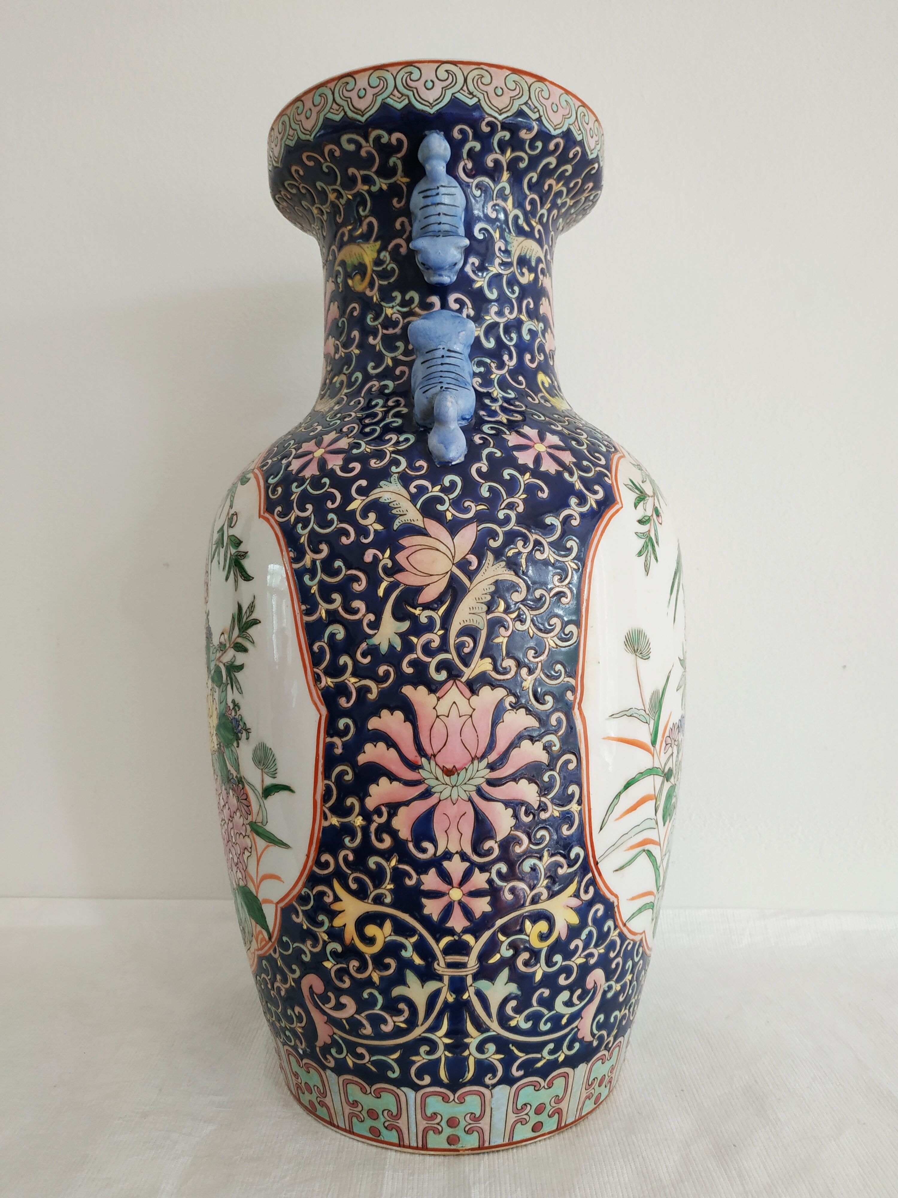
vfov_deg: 71.6
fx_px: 830
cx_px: 449
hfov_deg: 56.8
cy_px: 599
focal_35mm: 24
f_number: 1.9
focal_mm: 3.94
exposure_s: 1/50
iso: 200
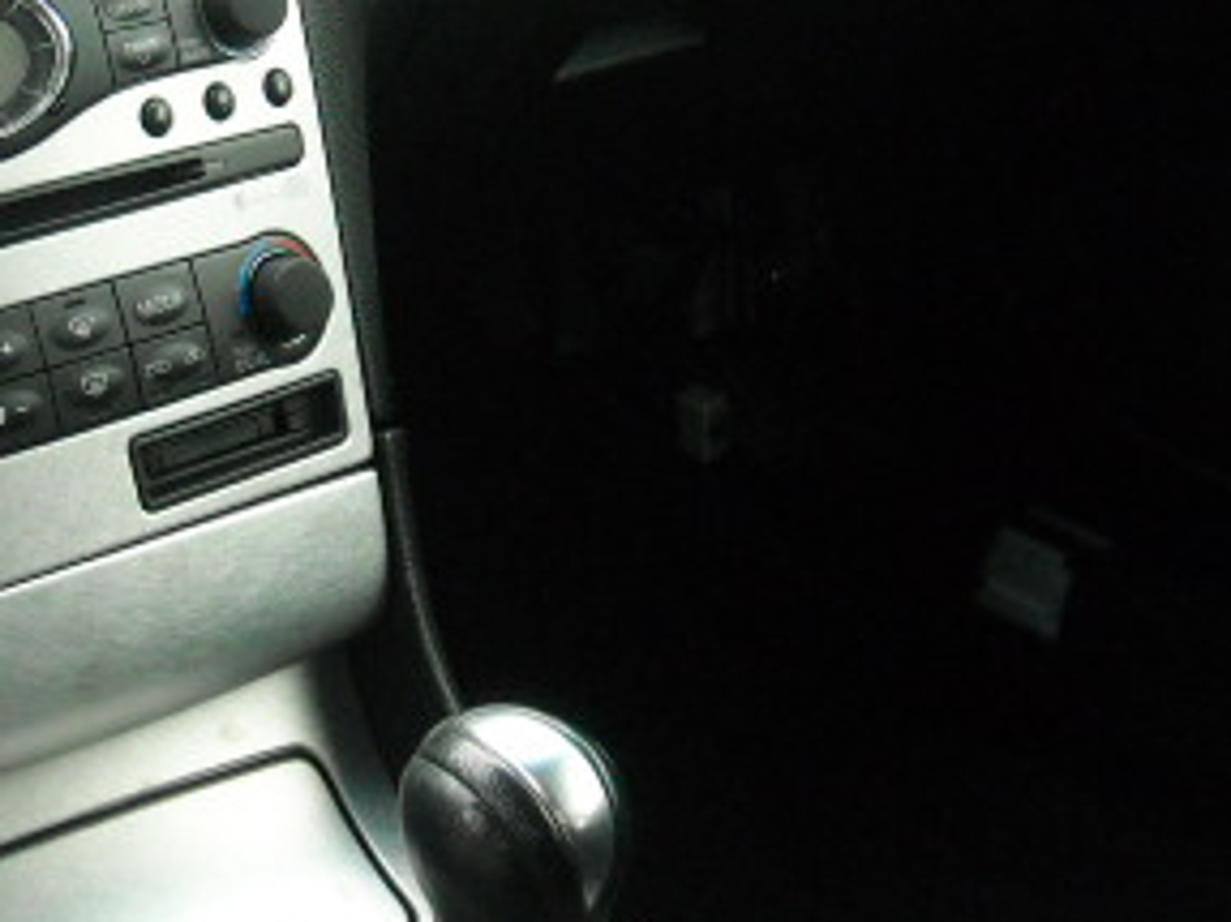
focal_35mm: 78
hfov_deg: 24.4
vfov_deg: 18.8
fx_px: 2773
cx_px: 137
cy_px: 296
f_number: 2.8
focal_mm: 5.7
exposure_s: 1/184
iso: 400
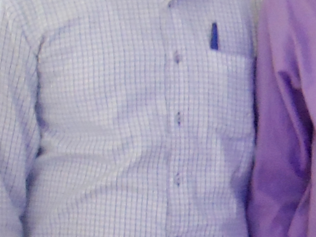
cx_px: 496
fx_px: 1871
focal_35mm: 205
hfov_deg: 9.3
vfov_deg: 7.2
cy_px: 292
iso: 160
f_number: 3.2
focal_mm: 5.2
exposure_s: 1/30
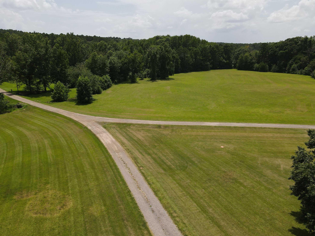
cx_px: 152
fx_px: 228
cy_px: 123
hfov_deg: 69.4
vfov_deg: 54.9
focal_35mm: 25
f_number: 2.8
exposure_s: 1/1000
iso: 100
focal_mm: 4.5
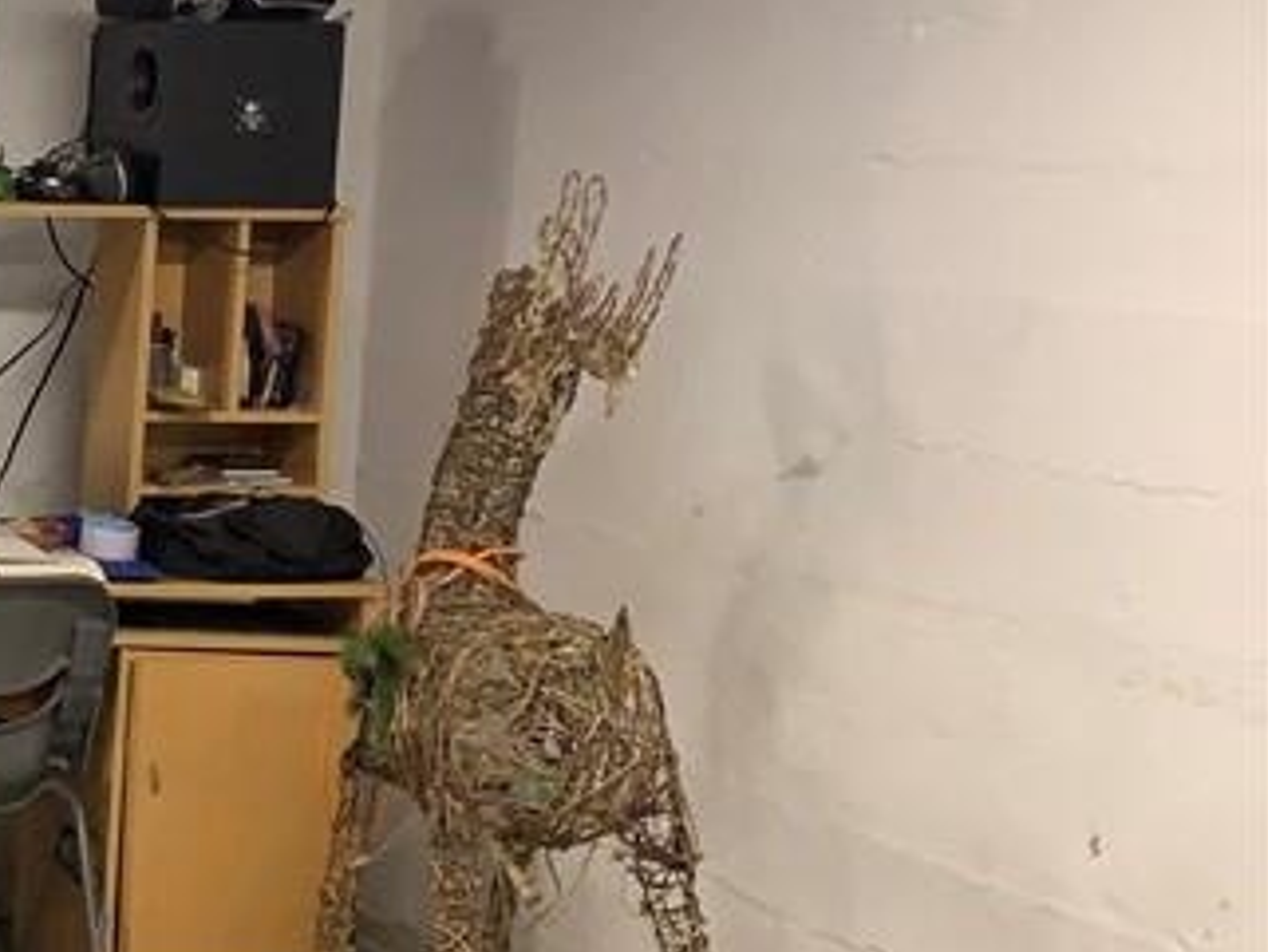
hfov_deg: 19.7
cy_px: 486
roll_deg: -1.0
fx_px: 3041
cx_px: -751
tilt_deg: -9.0
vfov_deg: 17.8
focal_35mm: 83
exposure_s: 1/60
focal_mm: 4.25
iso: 200
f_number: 1.8
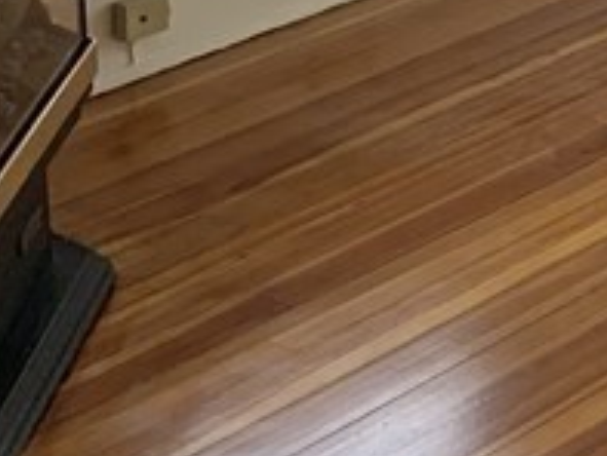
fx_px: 2369
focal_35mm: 135
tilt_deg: -8.8
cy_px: -539
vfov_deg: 10.0
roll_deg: -0.1
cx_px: 1236
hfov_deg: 12.7
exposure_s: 1/120
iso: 80
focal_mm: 4.25
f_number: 1.8
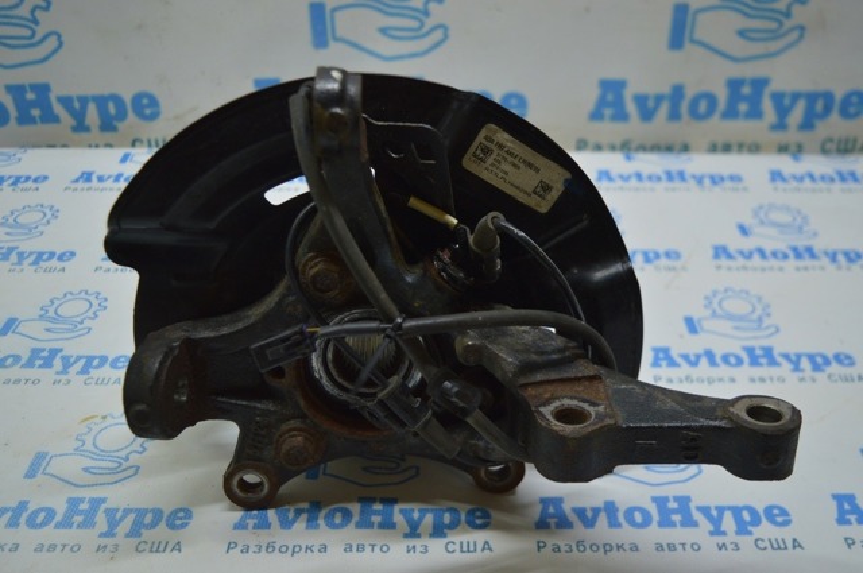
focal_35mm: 36
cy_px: 286
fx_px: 862
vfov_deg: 36.8
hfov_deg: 53.2
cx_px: 432
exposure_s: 1/100
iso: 400
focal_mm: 24
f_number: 4
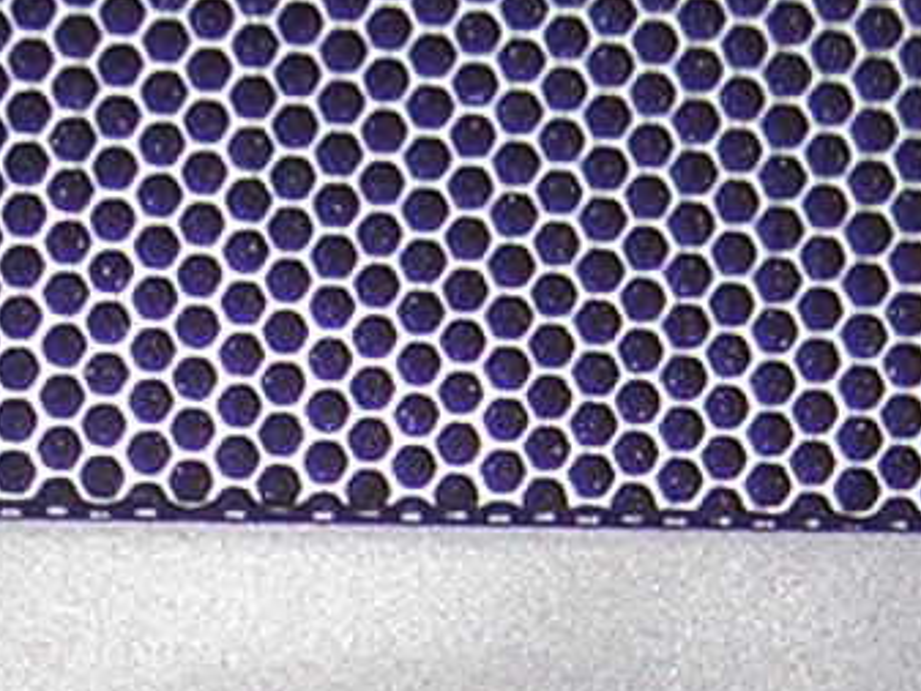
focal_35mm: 275
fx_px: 7319
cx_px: 374
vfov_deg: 5.3
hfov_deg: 7.2
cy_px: 1254
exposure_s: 1/60.1
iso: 50
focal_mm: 7.6
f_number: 3.3
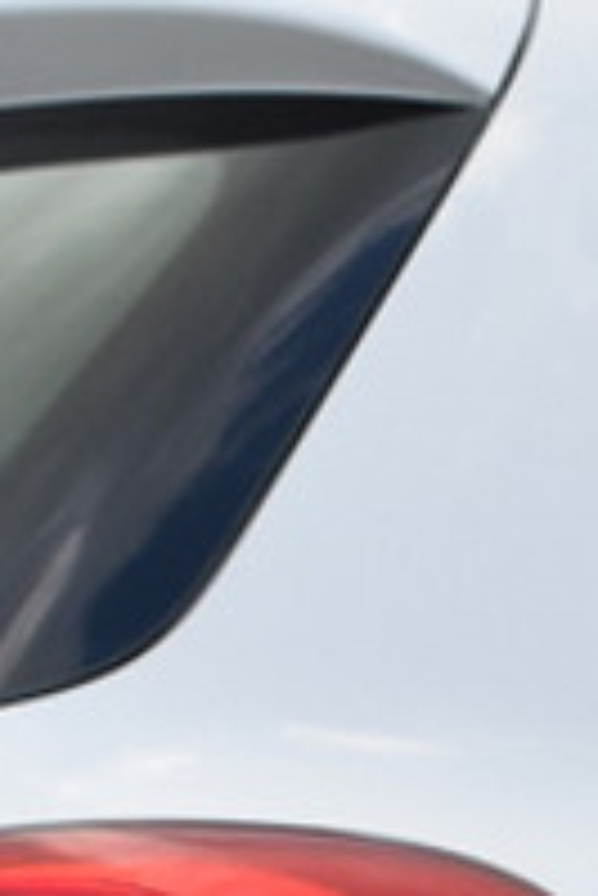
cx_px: 1192
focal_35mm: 285
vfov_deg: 7.1
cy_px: 1416
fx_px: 7076
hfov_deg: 4.8
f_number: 8
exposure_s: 1/250
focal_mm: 27
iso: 400
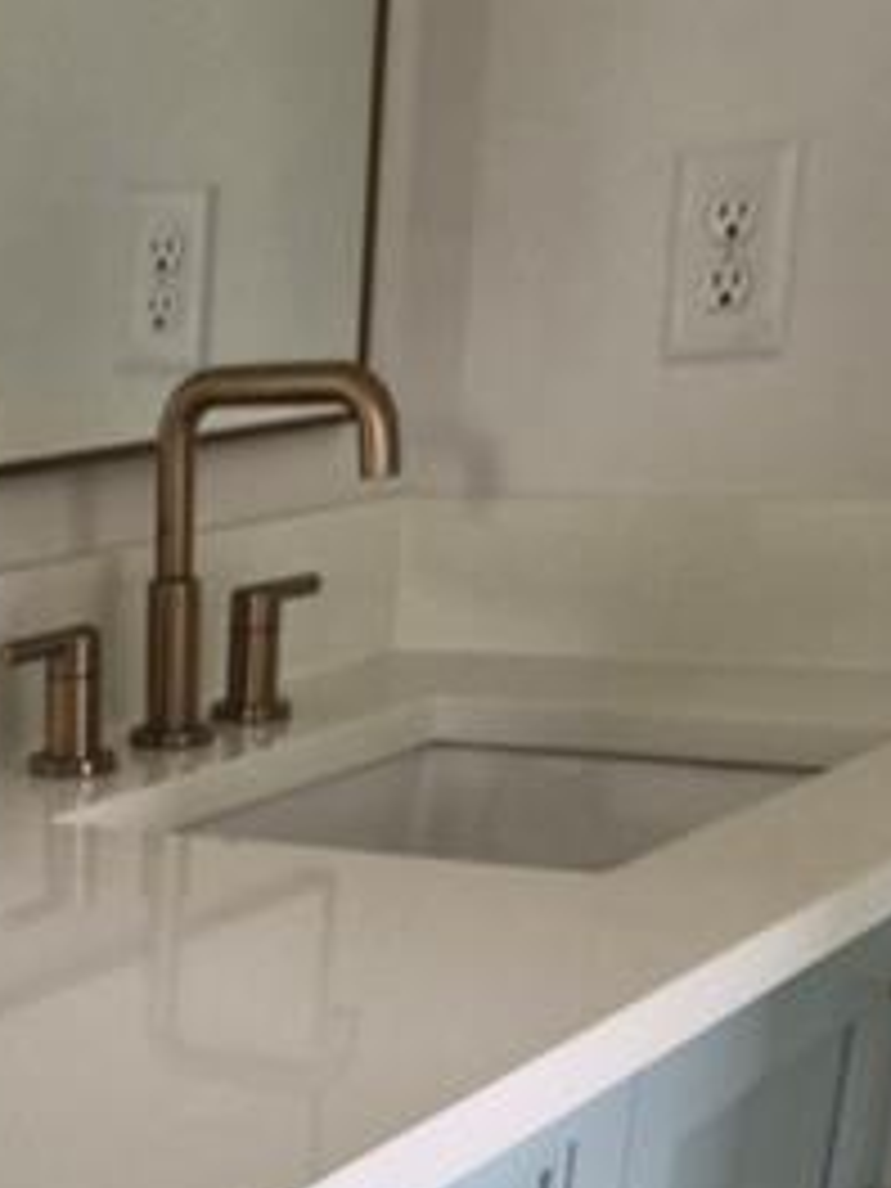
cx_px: -212
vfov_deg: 24.8
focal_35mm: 67
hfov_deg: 20.4
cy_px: 1580
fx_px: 2299
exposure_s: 1/180
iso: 200
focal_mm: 5.4
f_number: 1.8
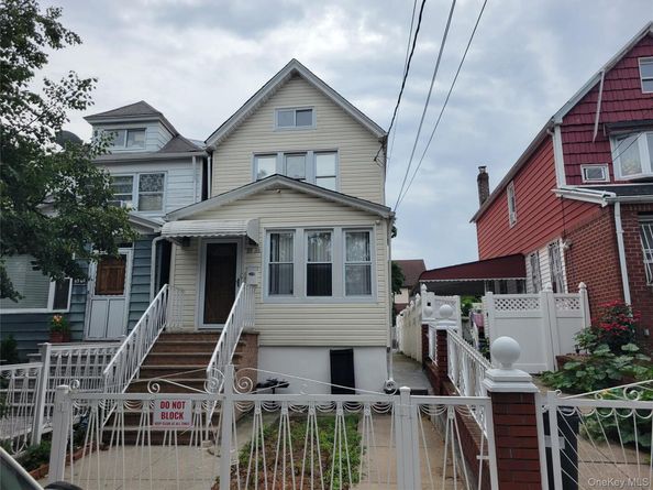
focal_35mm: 26
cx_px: 326
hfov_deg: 67.3
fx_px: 490
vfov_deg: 53.0
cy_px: 245
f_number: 1.8
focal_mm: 5.4
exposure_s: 1/2054
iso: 40
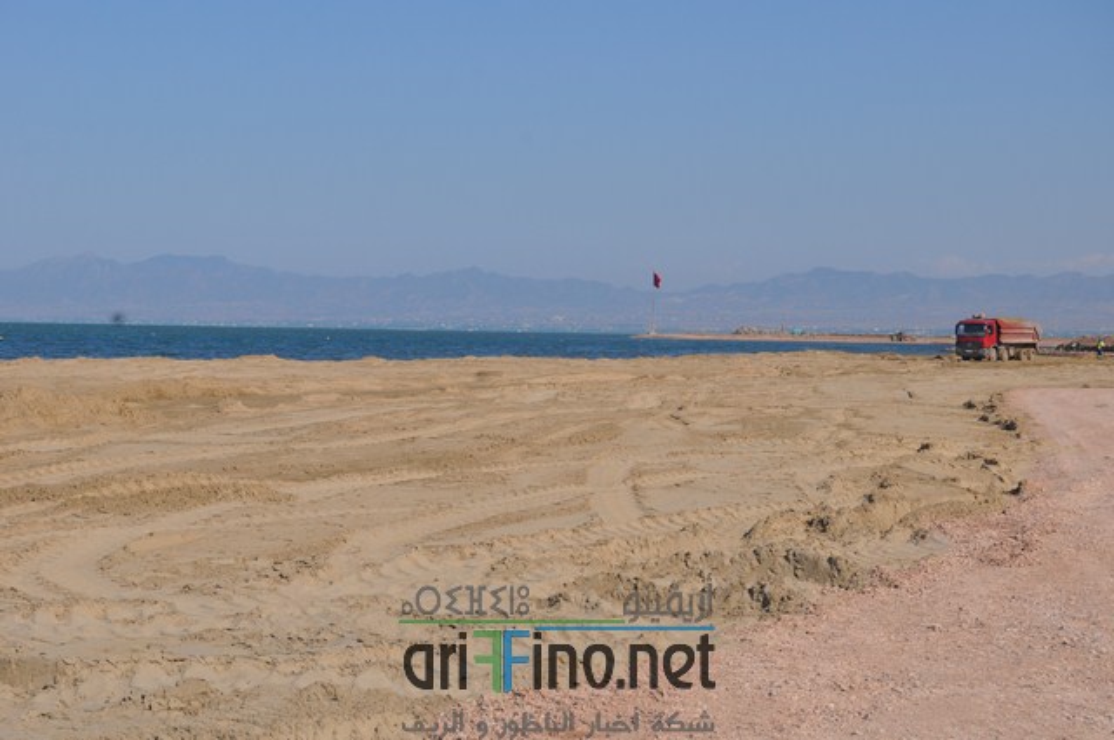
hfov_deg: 24.6
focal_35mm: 82
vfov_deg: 16.5
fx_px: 2550
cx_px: 557
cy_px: 370
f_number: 11
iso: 200
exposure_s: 1/500
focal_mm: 55
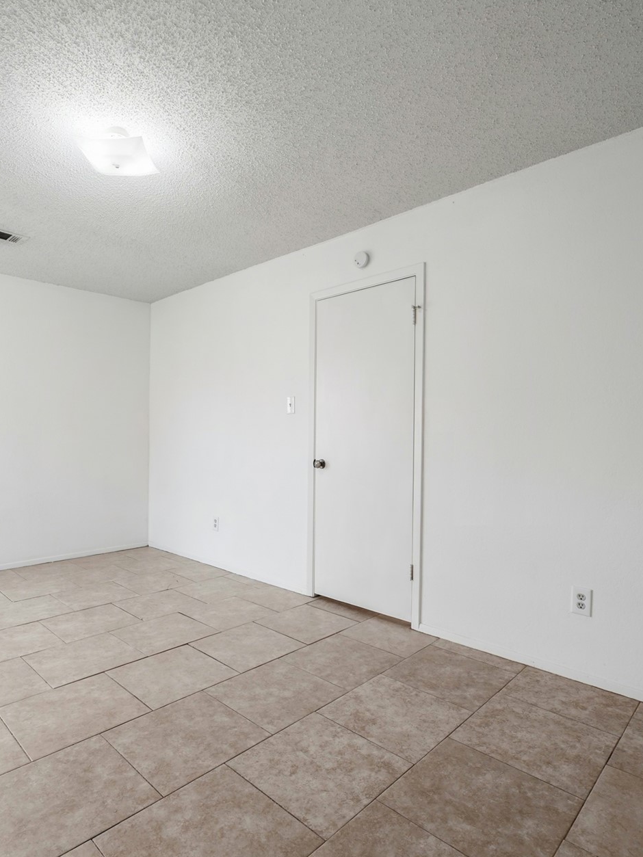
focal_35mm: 20
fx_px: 495
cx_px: 289
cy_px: 416
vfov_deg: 81.7
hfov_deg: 65.8
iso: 200
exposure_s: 1/5
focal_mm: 12
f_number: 8
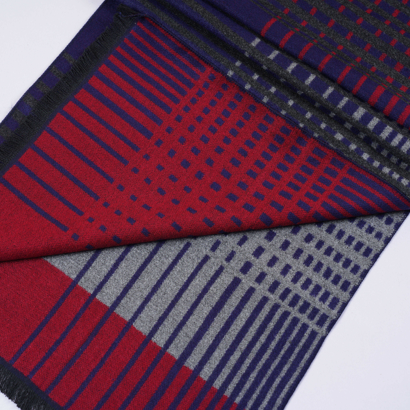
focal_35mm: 59
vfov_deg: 29.1
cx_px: 188
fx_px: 791
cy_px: 205
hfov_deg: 29.1
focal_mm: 46
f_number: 8
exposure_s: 1/125
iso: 100
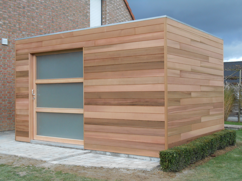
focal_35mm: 49
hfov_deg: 38.9
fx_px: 343
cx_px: 121
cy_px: 90
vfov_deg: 29.7
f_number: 4.8
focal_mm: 8.8
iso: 200
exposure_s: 1/250
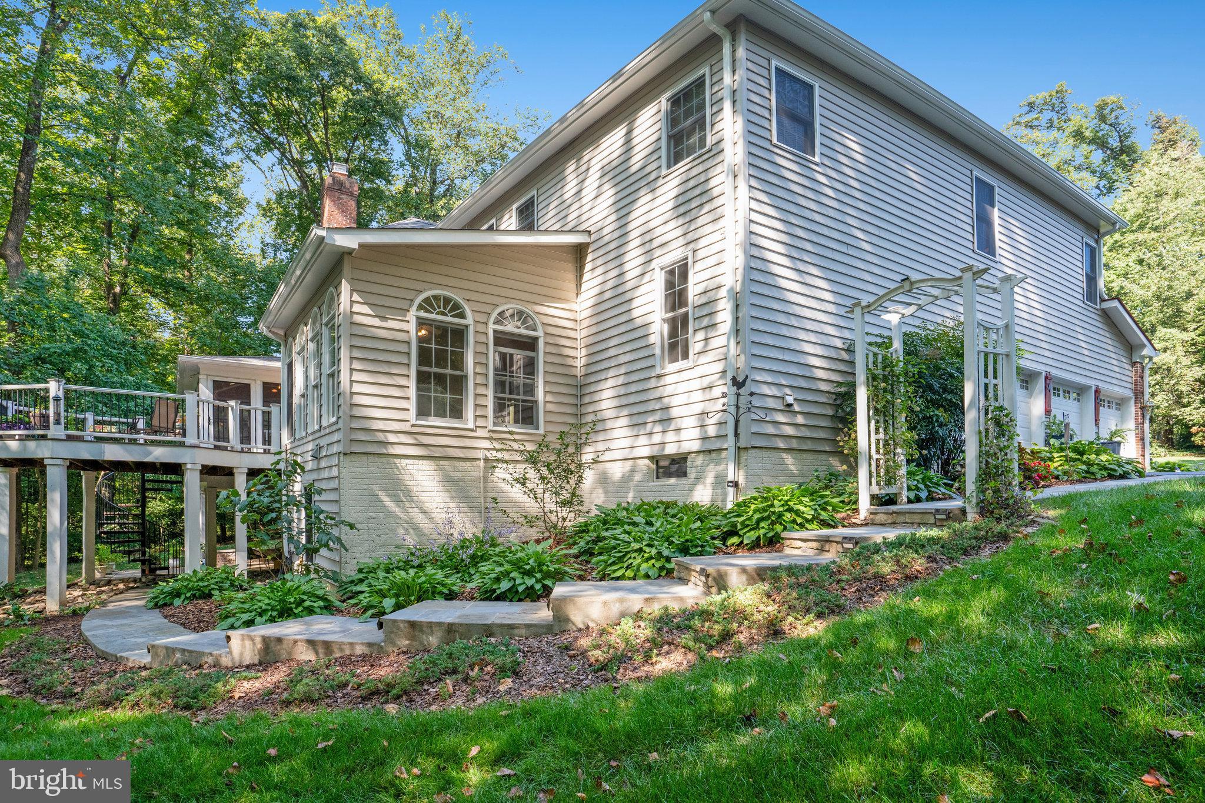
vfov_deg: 70.4
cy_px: 402
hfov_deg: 93.3
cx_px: 602
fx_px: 569
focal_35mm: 17
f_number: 8
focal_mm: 17
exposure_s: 1/200
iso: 1250
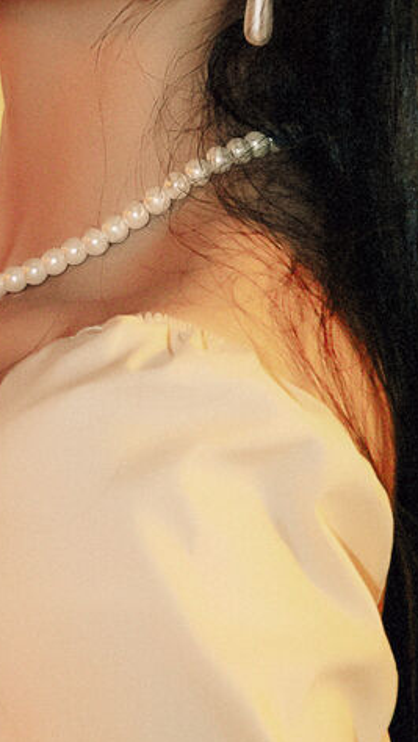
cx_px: 2
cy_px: 243
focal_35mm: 302
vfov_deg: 7.1
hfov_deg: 4.0
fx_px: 5944
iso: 2500
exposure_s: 1/125
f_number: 4
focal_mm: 76
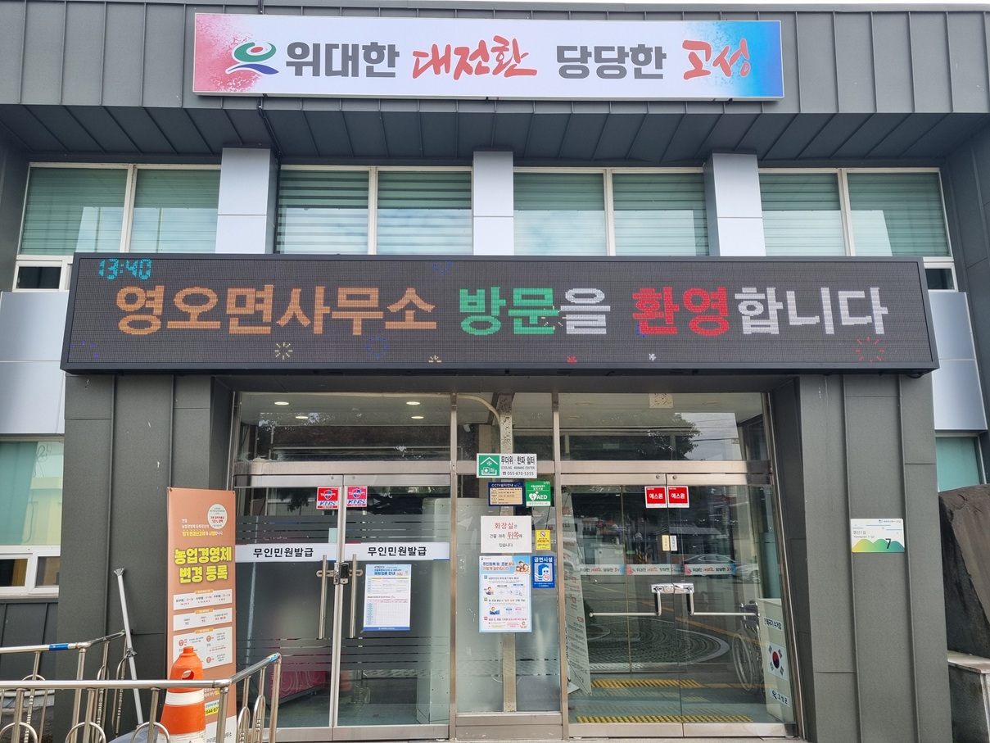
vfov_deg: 53.1
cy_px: 372
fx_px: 744
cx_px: 495
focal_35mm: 26
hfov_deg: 67.3
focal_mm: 5.4
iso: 50
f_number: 1.8
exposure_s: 1/776
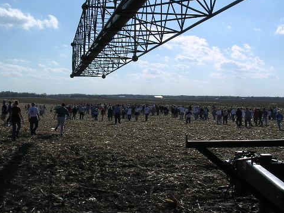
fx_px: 419
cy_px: 89
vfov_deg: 28.5
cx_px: 108
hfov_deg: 37.3
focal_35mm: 51
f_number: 5.6
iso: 100
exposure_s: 1/888
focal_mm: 5.8
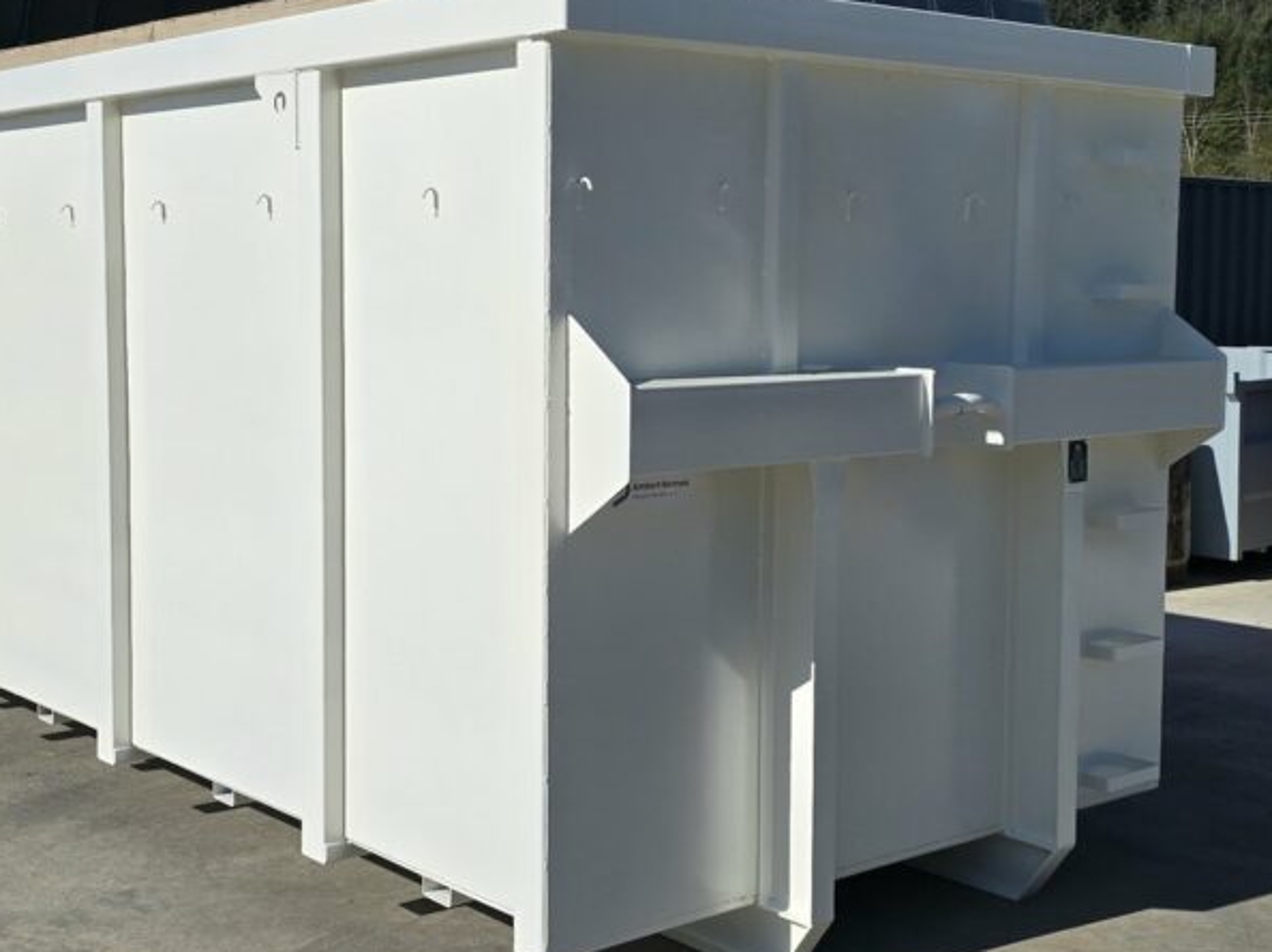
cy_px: 456
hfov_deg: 57.3
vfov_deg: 45.4
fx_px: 1139
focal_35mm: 31
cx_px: 439
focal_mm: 6.3
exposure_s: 1/1709
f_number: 1.7
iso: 12
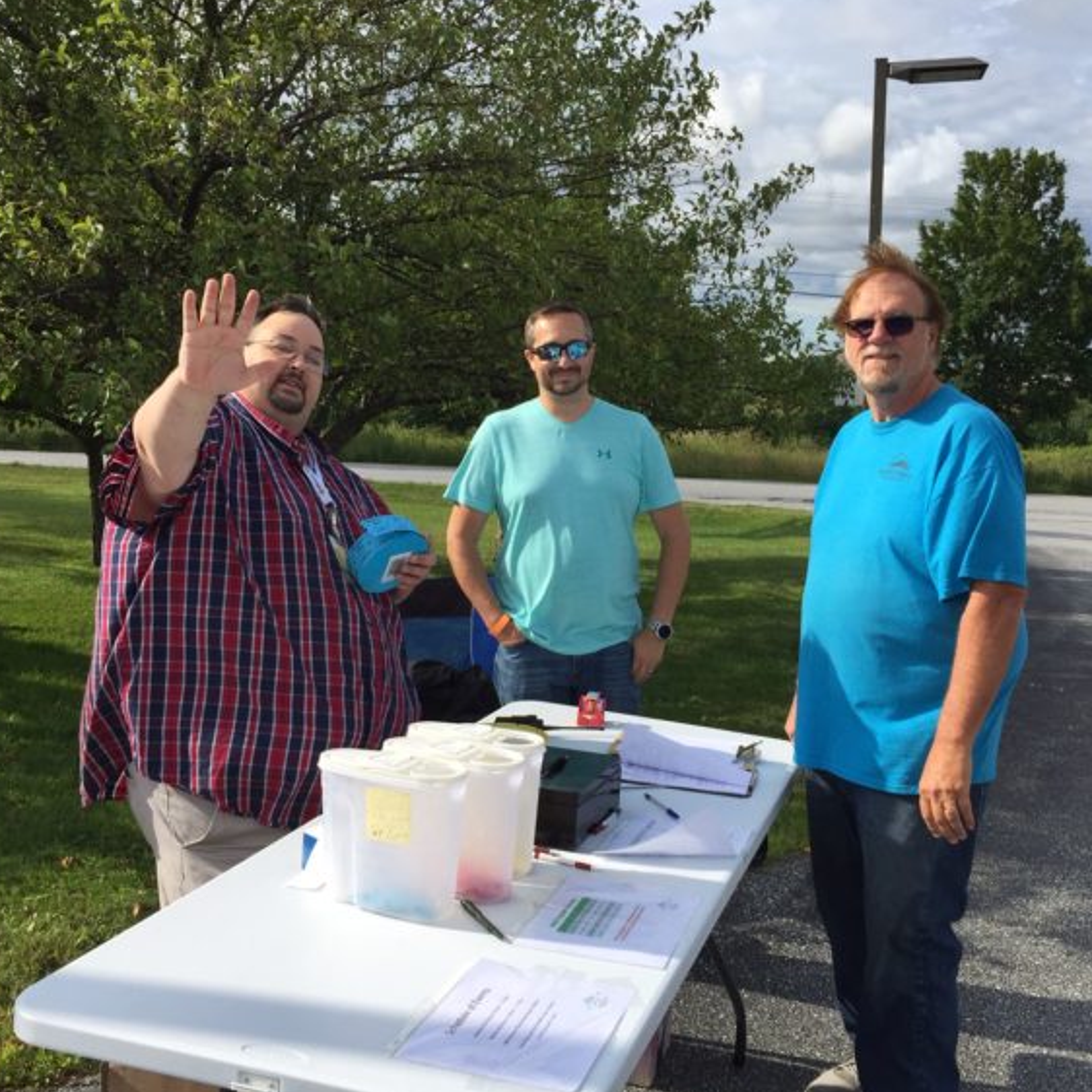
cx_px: 565
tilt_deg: -7.5
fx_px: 1249
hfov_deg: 47.2
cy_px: 546
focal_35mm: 35
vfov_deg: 47.2
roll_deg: -0.5
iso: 32
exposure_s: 1/2326
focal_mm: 4.15
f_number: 2.2
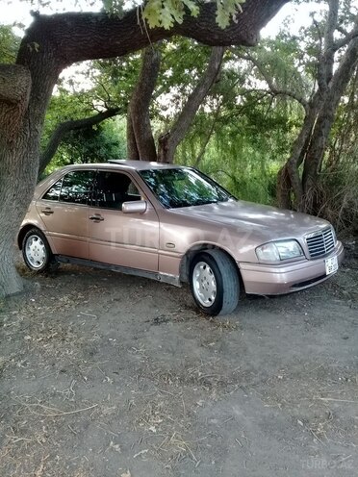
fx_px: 427
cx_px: 179
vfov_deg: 58.4
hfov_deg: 45.4
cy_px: 238
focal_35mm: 31
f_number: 2.2
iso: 160
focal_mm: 3.3
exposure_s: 1/33
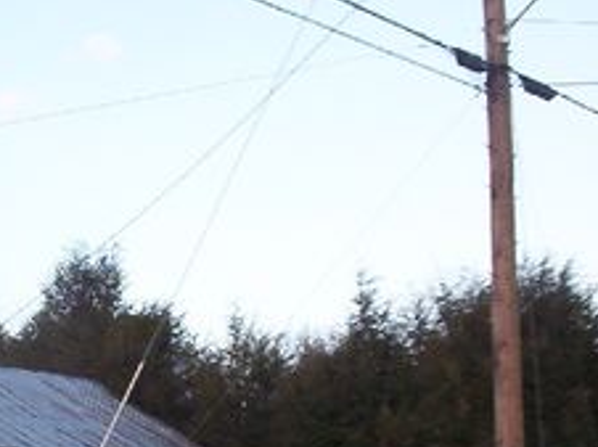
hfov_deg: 20.8
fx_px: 1588
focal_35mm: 92
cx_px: 42
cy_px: 419
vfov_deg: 15.8
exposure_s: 1/107
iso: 100
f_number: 4.5
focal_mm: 6
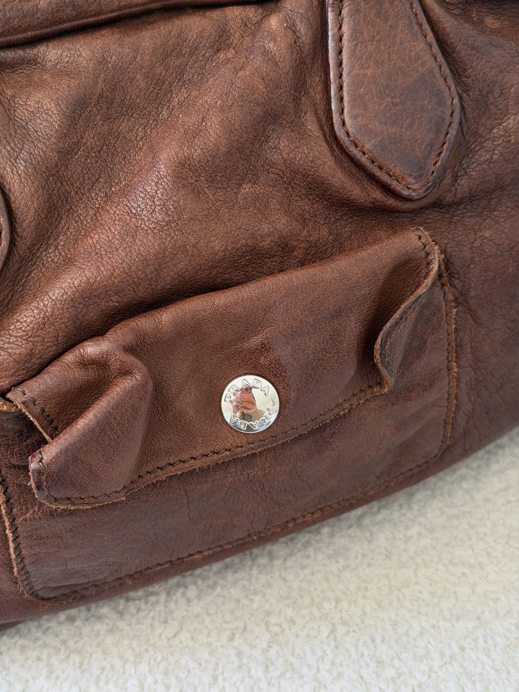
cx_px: 260
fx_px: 960
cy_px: 346
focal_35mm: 48
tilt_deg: -49.2
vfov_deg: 39.7
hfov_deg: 30.3
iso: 125
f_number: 1.78
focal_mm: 6.76
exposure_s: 1/60
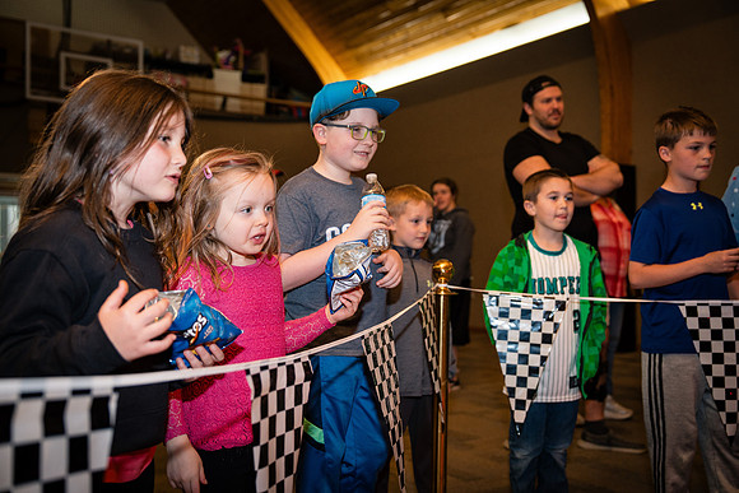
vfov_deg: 33.4
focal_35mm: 40
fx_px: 821
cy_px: 246
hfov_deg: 48.4
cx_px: 370
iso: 1000
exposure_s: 1/250
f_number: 3.2
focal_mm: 40
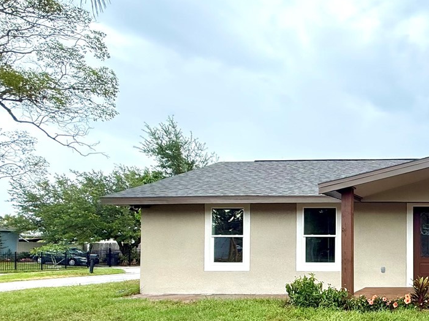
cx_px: 459
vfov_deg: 42.7
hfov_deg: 44.8
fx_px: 397
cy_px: 244
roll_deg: -0.2
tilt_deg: +0.2
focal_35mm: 32
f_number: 2.2
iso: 50
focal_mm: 2.22
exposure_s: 1/353
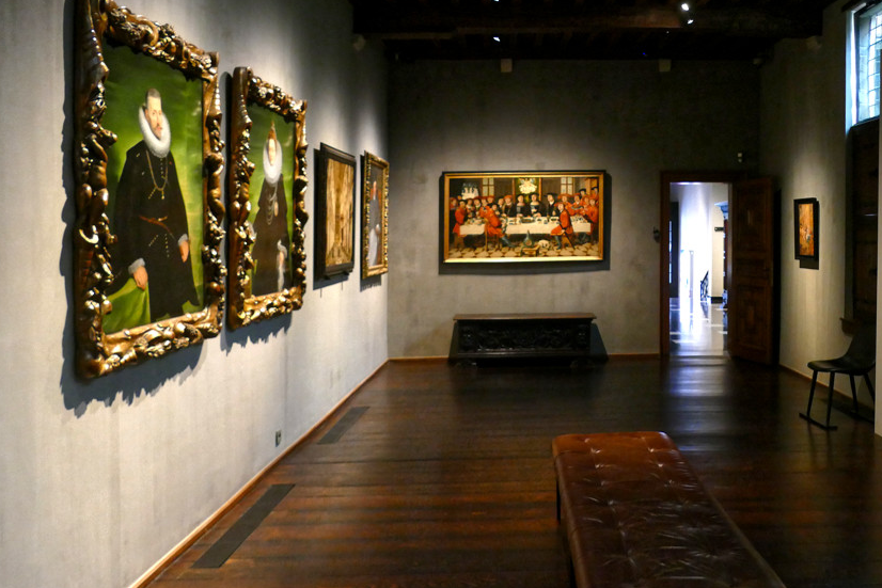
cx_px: 544
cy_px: 248
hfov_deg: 59.6
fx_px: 760
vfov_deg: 42.2
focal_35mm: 31
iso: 1600
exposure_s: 1/25
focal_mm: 9.1
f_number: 2.8
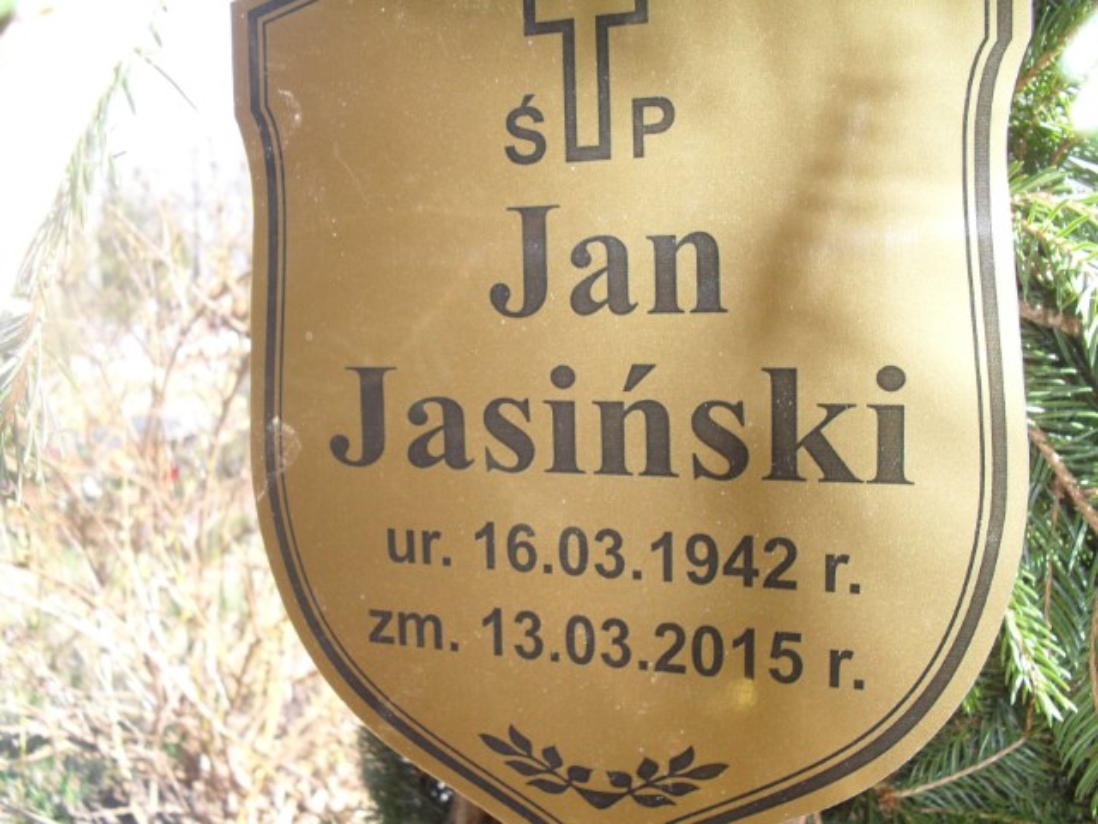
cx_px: 549
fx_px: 1110
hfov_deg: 52.6
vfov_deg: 40.7
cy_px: 412
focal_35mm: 35
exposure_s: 1/125
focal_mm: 6.3
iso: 100
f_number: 3.2
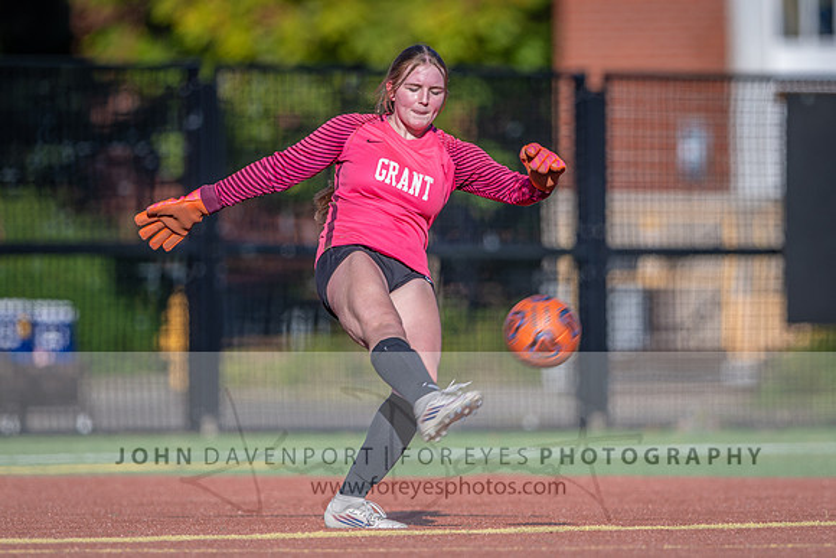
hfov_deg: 3.2
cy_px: 260
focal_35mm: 654
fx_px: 15194
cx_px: 418
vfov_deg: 2.1
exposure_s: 1/1000
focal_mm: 400
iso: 64
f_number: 3.2
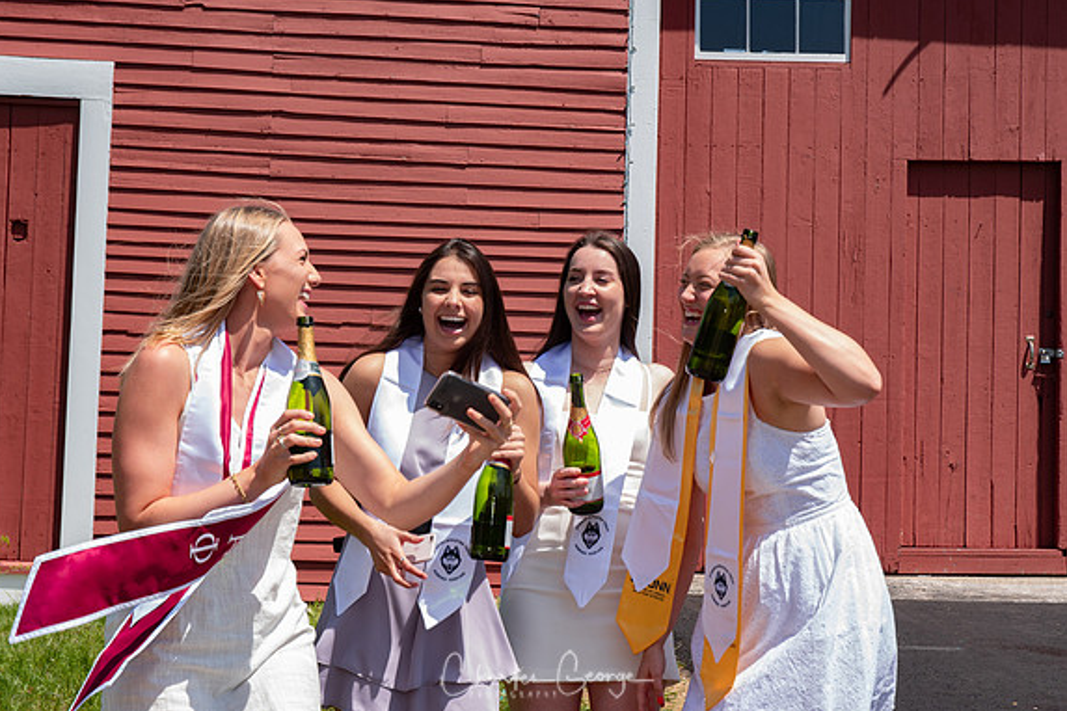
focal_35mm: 70
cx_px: 529
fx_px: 2075
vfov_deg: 19.5
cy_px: 355
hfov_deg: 28.8
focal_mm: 46
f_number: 5.6
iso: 100
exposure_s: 1/250
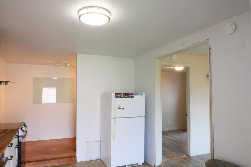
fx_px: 174
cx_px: 126
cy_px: 91
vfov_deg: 51.2
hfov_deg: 71.5
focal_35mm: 25
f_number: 16
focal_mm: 10.9
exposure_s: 1/15
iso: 1600
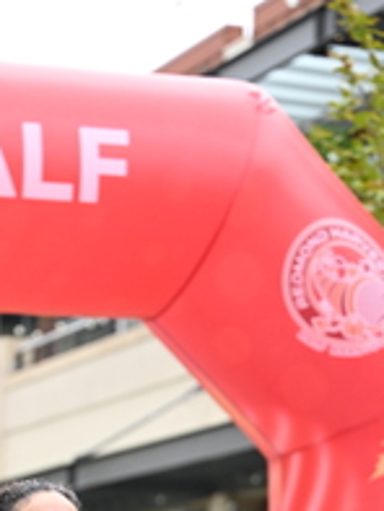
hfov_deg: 7.7
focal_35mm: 193
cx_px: 170
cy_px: 648
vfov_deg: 10.1
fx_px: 2852
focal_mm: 72
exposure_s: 1/2000
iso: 640
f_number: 2.8
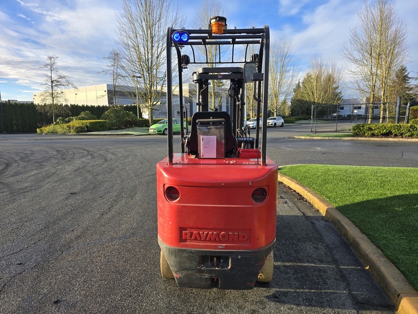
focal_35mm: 23
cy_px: 157
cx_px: 209
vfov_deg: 58.9
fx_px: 278
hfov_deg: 73.9
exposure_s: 1/238
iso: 12
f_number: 1.7
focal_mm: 6.3
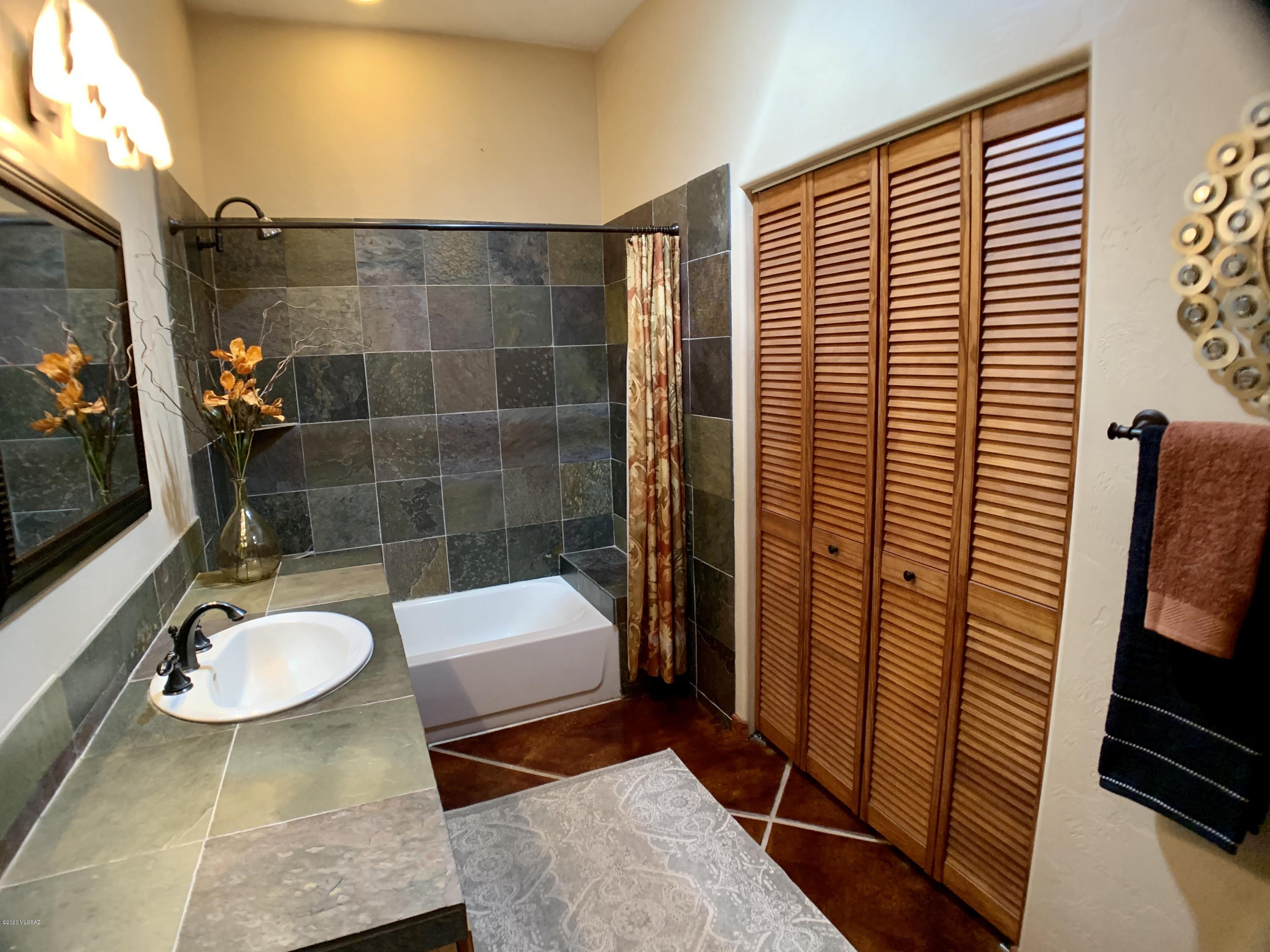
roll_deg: +2.2
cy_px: 476
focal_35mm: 26
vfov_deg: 53.1
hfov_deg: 67.3
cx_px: 635
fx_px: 954
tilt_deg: -11.5
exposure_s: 1/60
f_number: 1.8
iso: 320
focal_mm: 4.25
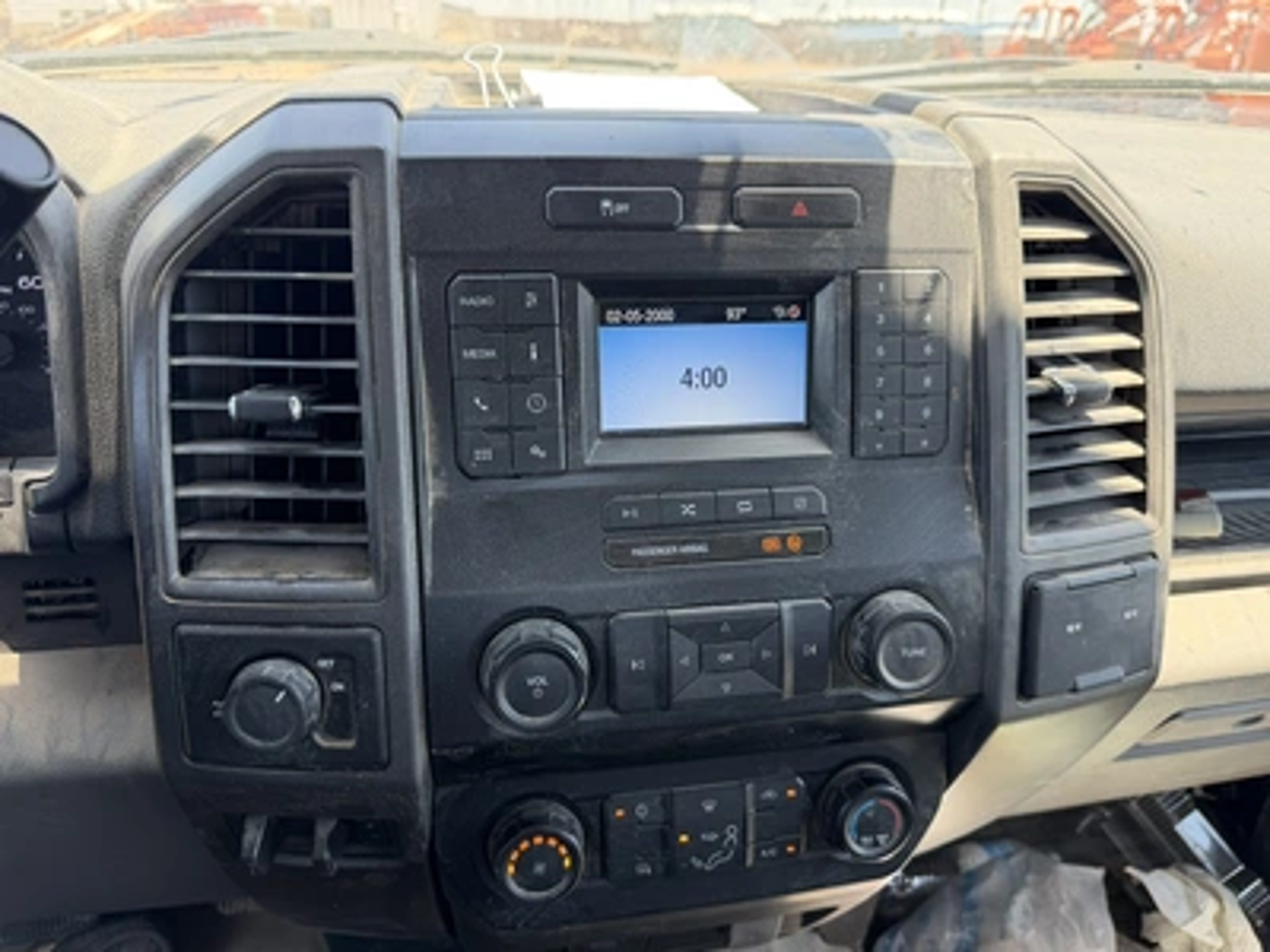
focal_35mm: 24
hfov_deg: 71.6
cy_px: 476
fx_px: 881
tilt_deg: -26.7
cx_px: 635
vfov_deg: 56.8
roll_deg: -2.1
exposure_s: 1/214
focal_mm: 6.76
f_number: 1.78
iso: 80
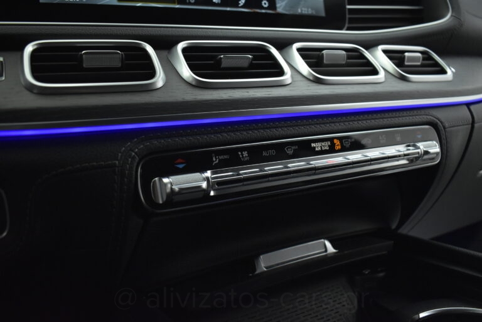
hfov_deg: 59.5
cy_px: 161
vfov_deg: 41.8
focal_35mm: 32
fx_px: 422
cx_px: 241
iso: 1600
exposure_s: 1/100
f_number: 3.8
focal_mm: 21
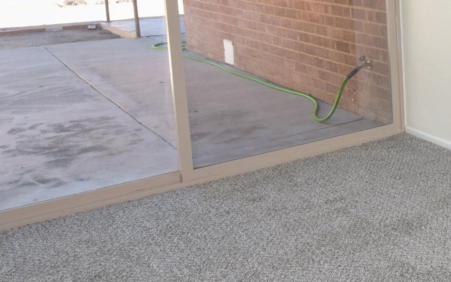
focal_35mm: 51
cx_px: 575
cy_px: 31
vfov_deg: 24.6
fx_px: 627
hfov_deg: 31.3
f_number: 9
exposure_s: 1/80
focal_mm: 12
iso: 400
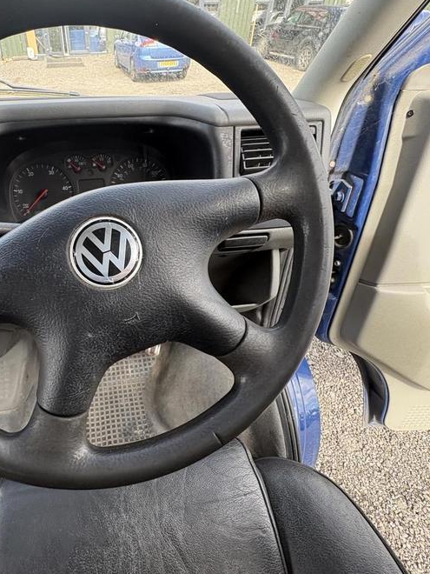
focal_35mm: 19
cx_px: 131
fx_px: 315
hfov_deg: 66.1
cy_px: 286
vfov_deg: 84.7
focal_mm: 2.22
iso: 100
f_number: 2.2
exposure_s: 1/140
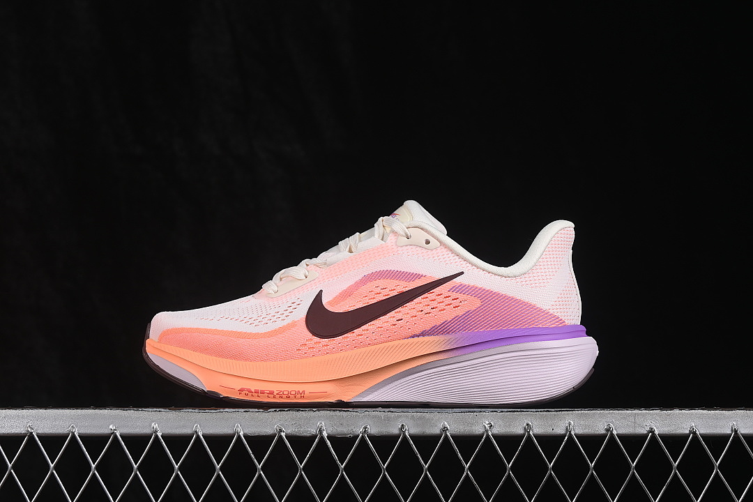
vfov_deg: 18.2
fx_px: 1569
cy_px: 251
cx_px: 376
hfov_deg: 27.0
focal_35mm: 75
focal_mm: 50
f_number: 8
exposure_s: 1/100
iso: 160
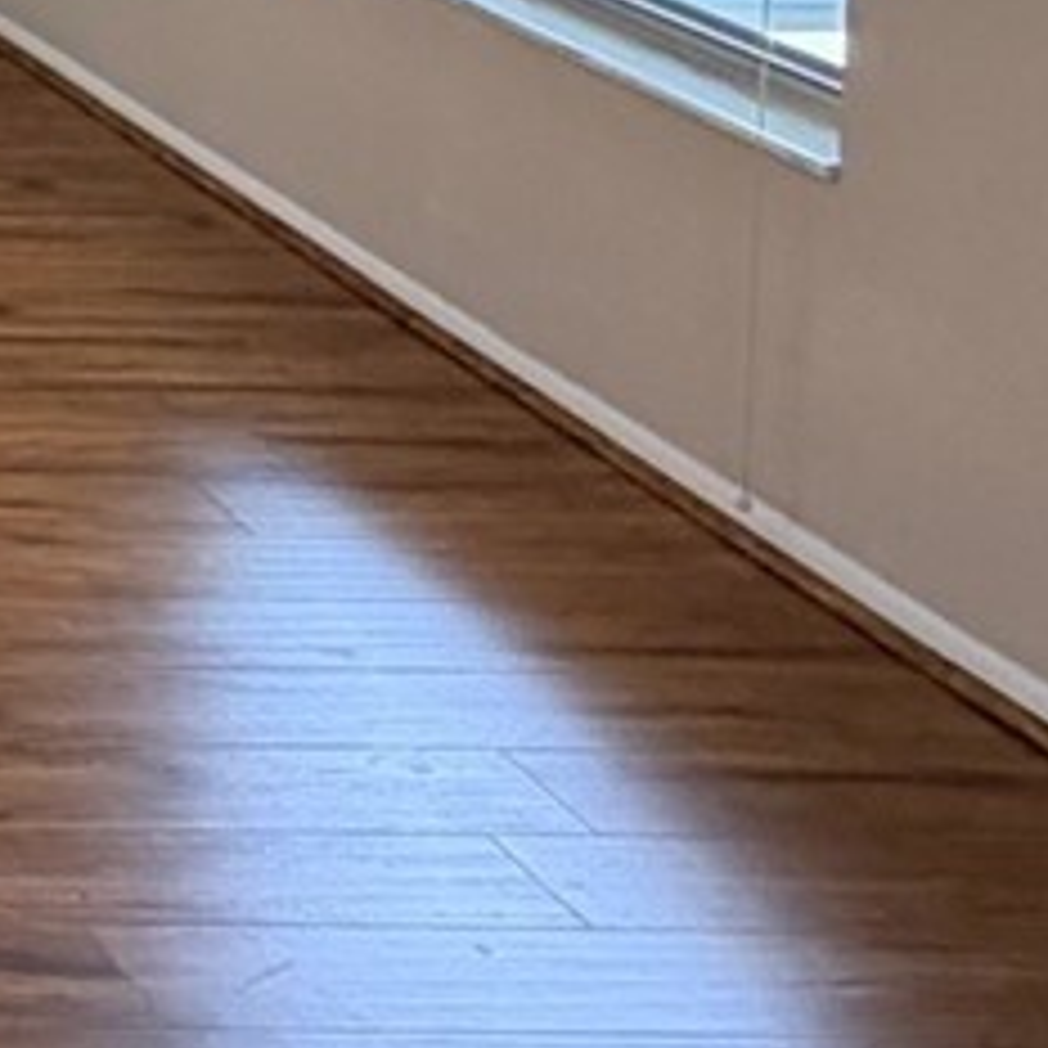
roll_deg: +1.2
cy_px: -607
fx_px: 2911
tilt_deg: -5.1
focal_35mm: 85
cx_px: -1462
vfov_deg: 17.8
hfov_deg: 14.1
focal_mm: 2.22
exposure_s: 1/120
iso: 125
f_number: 2.2
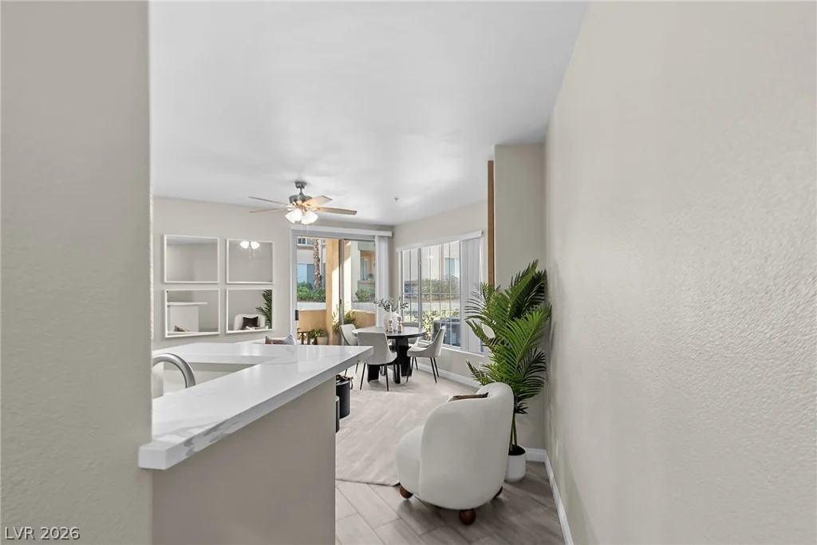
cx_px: 408
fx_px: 363
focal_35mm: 16
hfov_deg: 96.7
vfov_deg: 73.8
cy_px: 272
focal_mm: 16
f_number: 8
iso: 100
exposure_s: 1/3
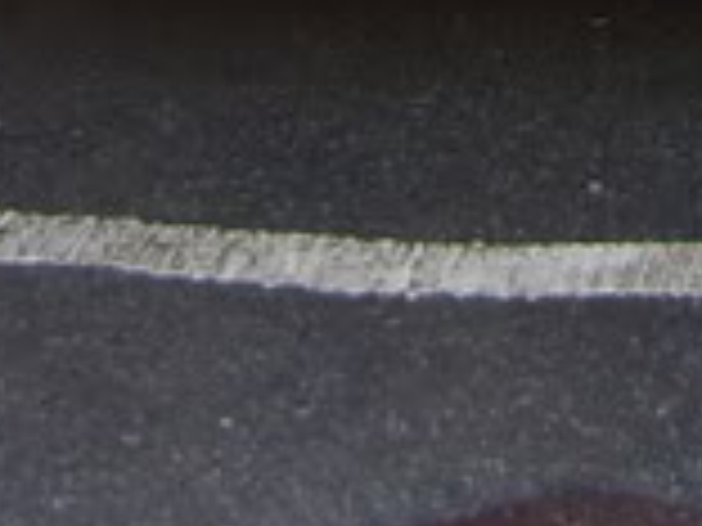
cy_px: -508
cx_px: 580
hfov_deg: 11.0
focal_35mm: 179
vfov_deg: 7.9
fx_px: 3630
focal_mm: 5.95
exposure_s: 1/210
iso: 100
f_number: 2.8
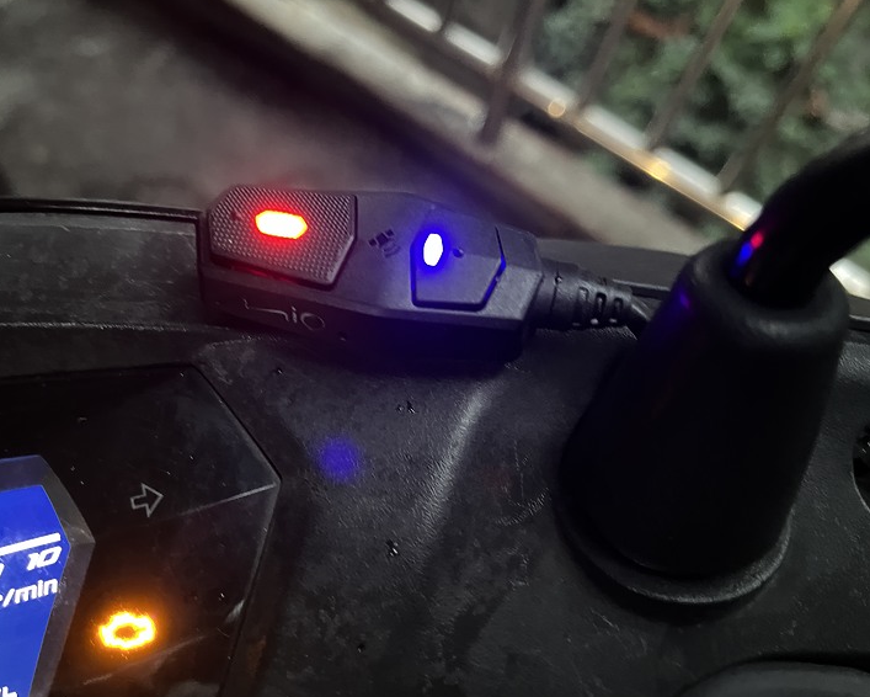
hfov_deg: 62.1
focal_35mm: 28
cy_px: 345
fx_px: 721
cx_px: 393
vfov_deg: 51.6
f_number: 1.6
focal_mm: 5.1
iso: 1000
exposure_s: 1/22
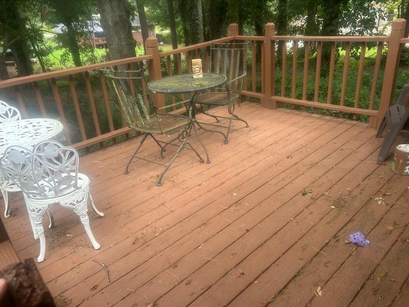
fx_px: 319
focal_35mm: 27
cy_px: 158
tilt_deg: -23.7
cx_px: 209
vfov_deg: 51.4
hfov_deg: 65.3
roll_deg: +6.2
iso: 40
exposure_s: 1/198
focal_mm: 5.7
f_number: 1.5
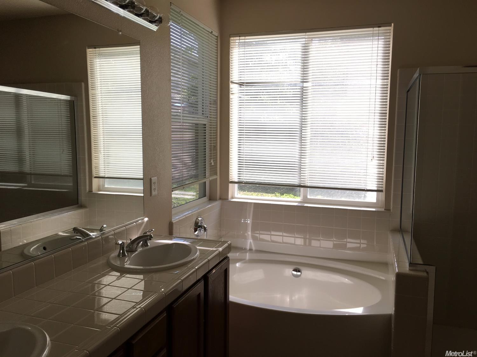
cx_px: 238
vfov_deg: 48.2
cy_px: 178
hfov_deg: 61.7
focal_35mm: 29
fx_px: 399
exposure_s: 1/213
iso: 25
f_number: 2.2
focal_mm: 4.15
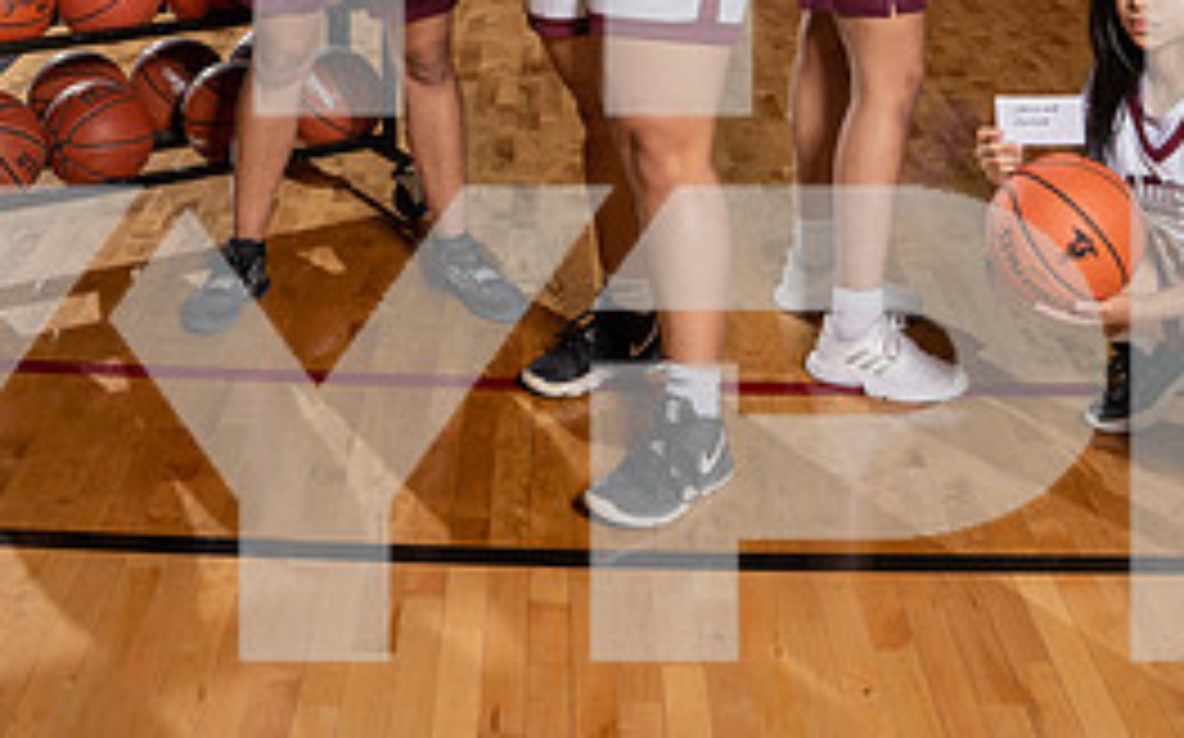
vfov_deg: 22.3
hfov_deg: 37.5
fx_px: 1741
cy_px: -119
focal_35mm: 54
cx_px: 518
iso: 500
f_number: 8
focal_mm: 24
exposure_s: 1/250
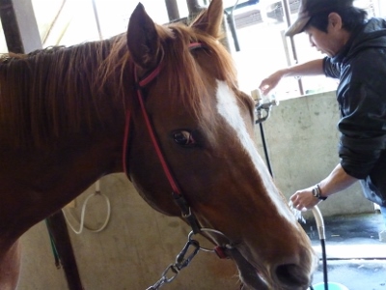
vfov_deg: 42.9
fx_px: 368
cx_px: 193
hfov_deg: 55.4
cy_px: 145
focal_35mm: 33
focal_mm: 5.5
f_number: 2.8
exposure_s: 1/80
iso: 800
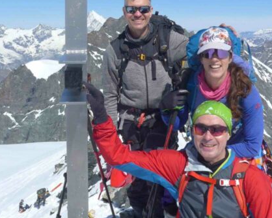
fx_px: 418
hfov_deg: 36.0
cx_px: 122
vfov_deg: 29.0
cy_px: 77
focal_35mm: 52
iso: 80
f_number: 3.5
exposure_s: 1/1600
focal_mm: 6
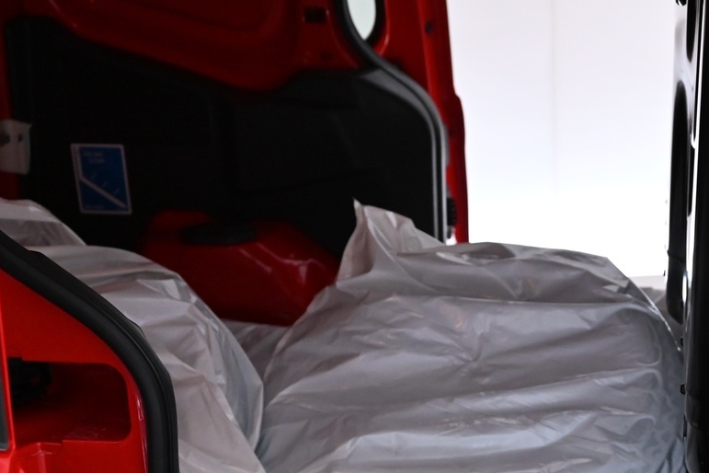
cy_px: 473
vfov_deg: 20.5
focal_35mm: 64
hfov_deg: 30.6
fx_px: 1261
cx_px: 569
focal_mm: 30.5
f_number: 4.8
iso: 2800
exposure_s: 1/125
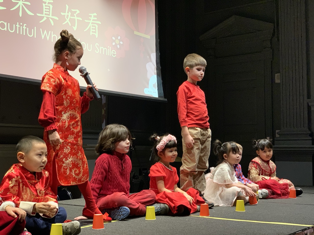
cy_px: 118
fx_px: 472
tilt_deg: +5.7
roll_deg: -0.8
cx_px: 157
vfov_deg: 28.0
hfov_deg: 36.8
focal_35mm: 52
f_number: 2.4
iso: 500
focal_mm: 6
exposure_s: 1/30
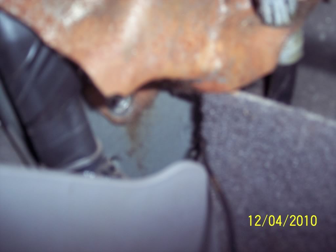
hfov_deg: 47.9
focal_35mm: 39
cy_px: 126
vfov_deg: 36.8
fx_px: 379
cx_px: 168
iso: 140
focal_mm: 8
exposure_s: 1/60
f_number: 2.8
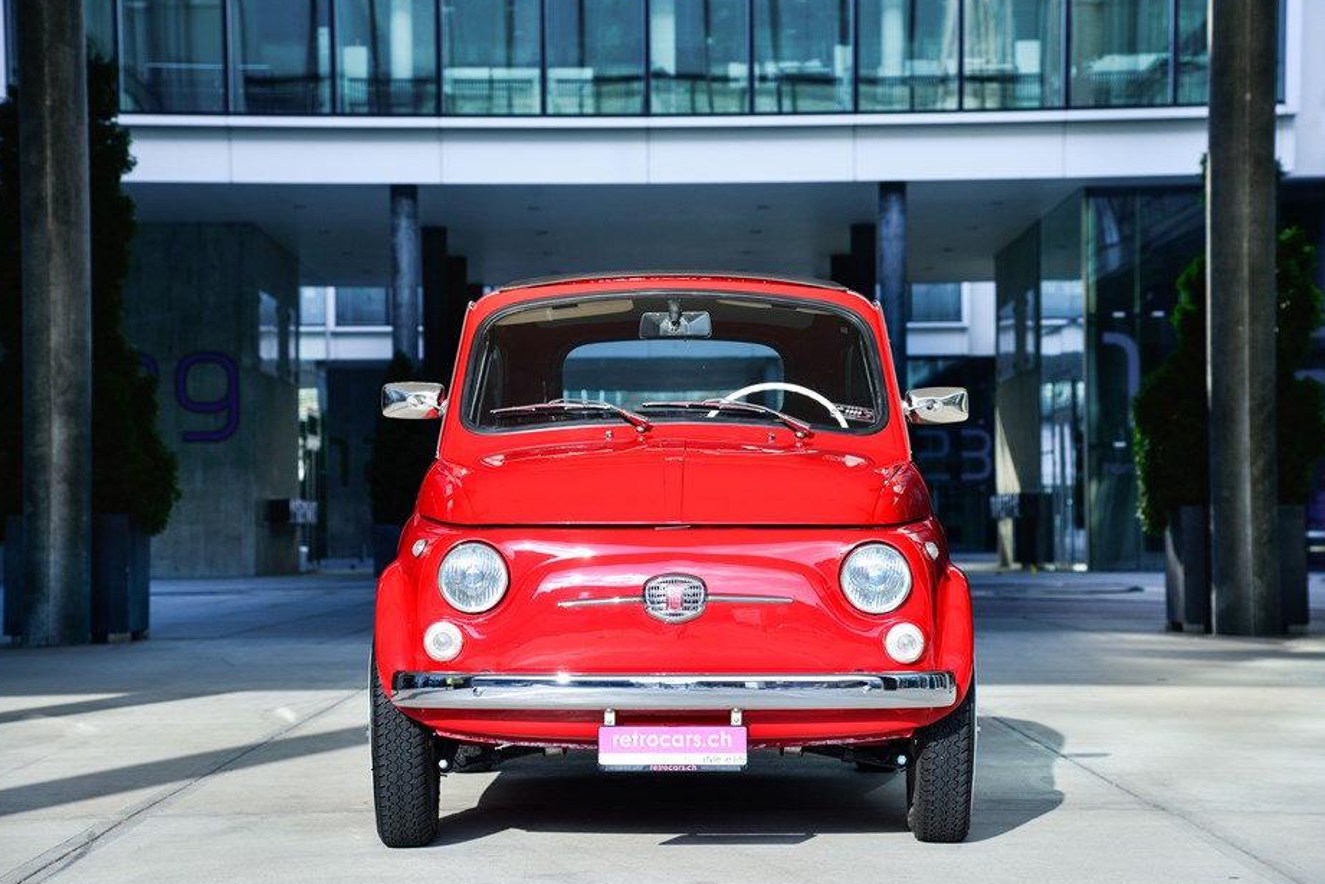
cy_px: 443
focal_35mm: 78
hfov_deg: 26.0
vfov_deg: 17.5
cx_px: 670
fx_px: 2871
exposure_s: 1/160
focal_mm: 75
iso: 100
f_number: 5.6
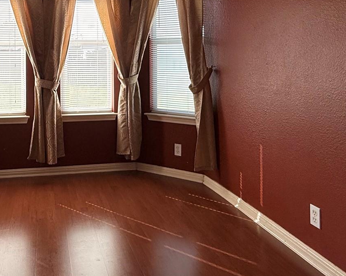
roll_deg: +0.0
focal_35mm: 33
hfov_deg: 52.6
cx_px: 100
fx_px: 338
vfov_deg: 42.7
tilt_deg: -0.3
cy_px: 60
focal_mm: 2.22
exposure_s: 1/144
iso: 50
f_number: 2.2
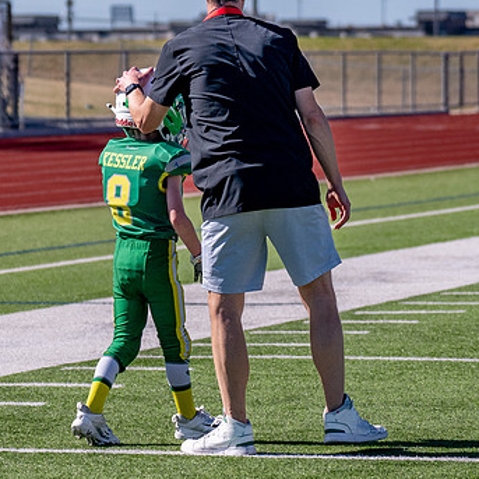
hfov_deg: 6.6
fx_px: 4133
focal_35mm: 264
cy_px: 240
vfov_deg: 6.6
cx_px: 134
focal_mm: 78
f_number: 2.8
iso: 160
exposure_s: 1/6400
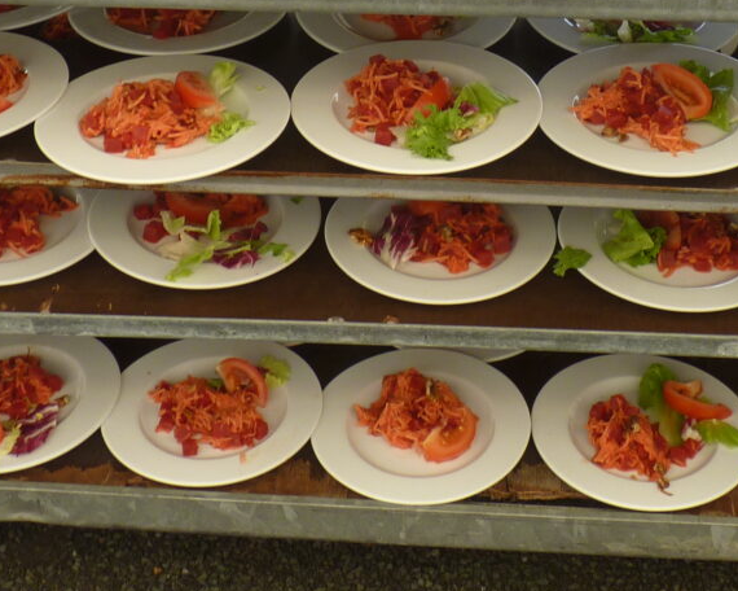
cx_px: 422
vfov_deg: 20.5
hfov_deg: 26.7
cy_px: -69
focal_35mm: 71
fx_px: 1551
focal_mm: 4.8
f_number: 2.8
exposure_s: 1/30
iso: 80
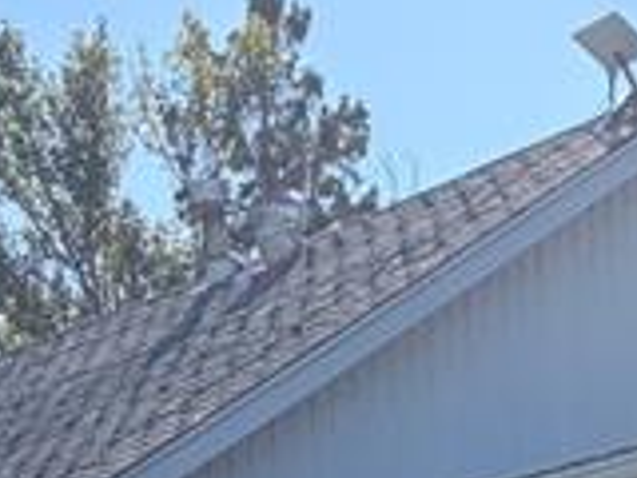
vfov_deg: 8.5
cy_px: 944
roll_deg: +2.2
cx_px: 784
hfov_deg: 11.6
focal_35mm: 166
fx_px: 3055
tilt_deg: +2.4
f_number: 1.6
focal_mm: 5.96
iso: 50
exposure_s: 1/3831
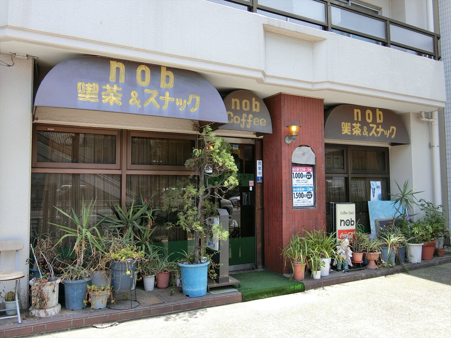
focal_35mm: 30
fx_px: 391
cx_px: 226
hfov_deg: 60.0
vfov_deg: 46.8
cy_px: 169
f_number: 3.3
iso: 80
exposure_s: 1/200
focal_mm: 6.4
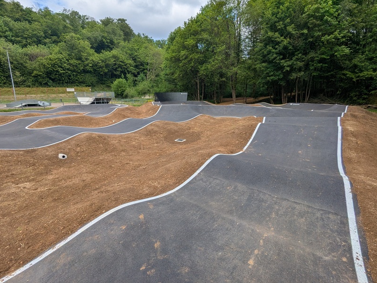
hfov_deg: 91.0
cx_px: 183
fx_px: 185
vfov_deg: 74.7
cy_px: 134
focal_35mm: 17
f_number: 2.2
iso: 52
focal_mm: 2.35
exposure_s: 1/1603
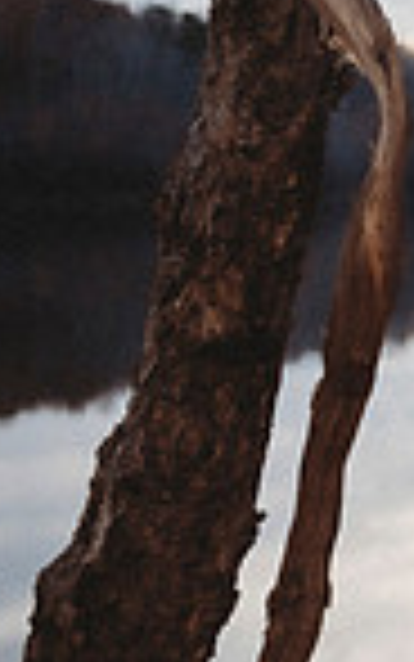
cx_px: 1249
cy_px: 209
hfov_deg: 8.6
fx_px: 2290
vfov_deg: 16.4
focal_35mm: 127
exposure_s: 1/320
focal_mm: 31
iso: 100
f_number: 2.8
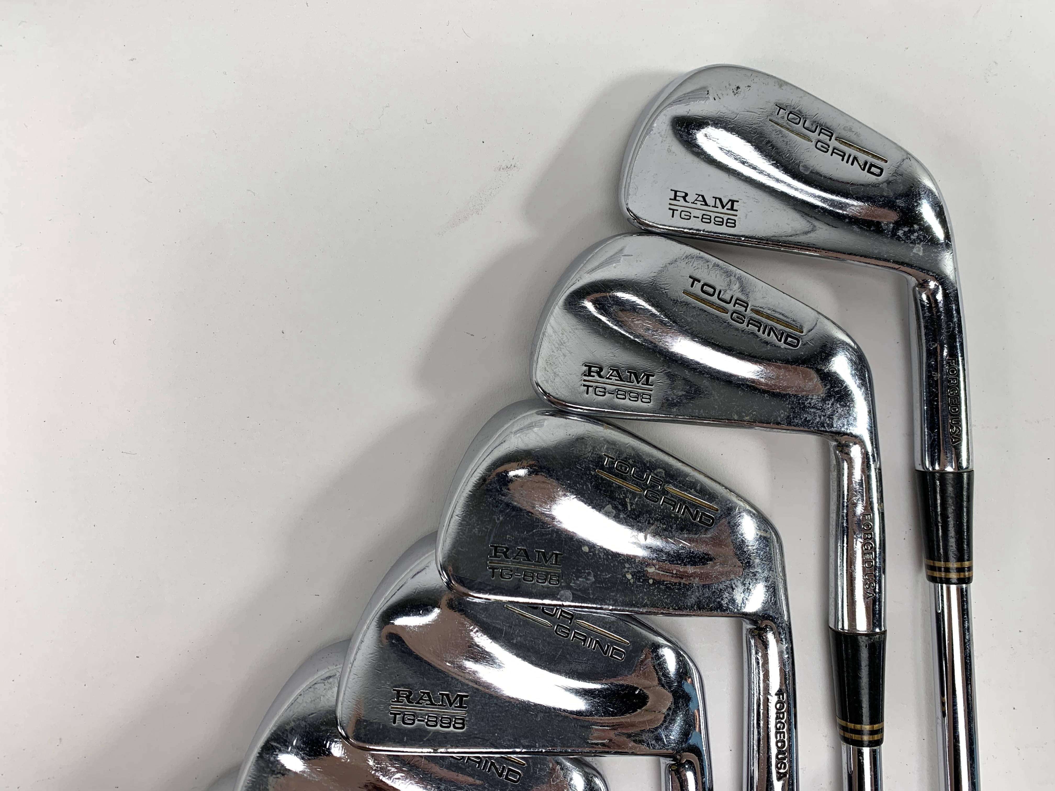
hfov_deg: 67.3
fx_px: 792
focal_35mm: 26
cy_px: 396
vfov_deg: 53.1
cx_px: 528
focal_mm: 4.25
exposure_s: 1/120
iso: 25
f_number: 1.8
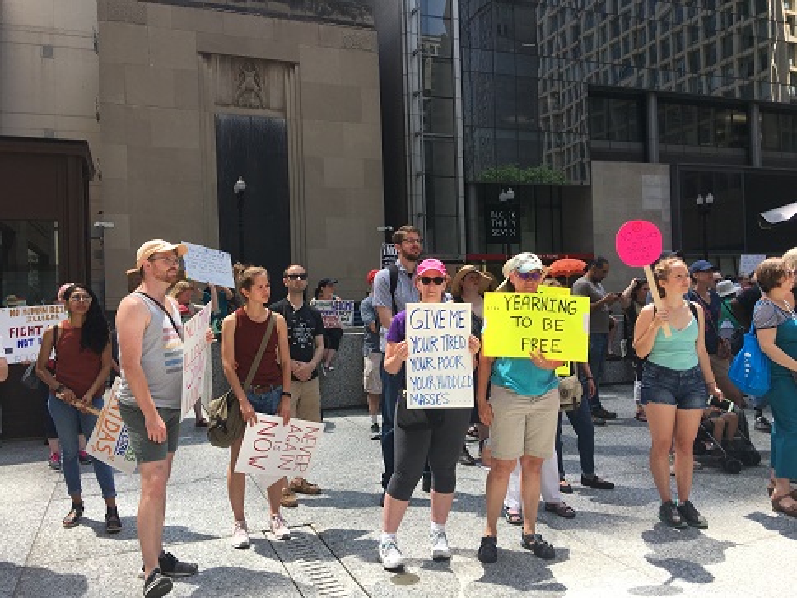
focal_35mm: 29
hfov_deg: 61.7
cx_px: 398
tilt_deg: +2.0
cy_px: 299
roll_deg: +1.2
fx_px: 668
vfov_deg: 48.2
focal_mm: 4.15
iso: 25
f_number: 2.2
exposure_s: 1/777
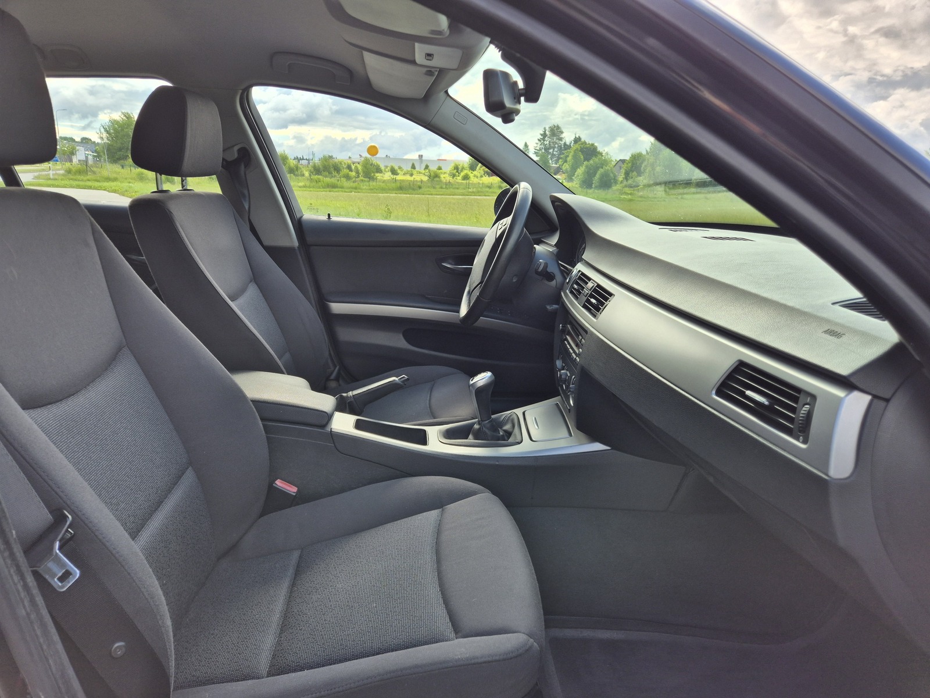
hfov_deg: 73.9
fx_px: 618
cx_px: 465
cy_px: 349
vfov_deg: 58.9
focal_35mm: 23
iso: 25
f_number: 1.8
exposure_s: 1/618
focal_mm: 5.4
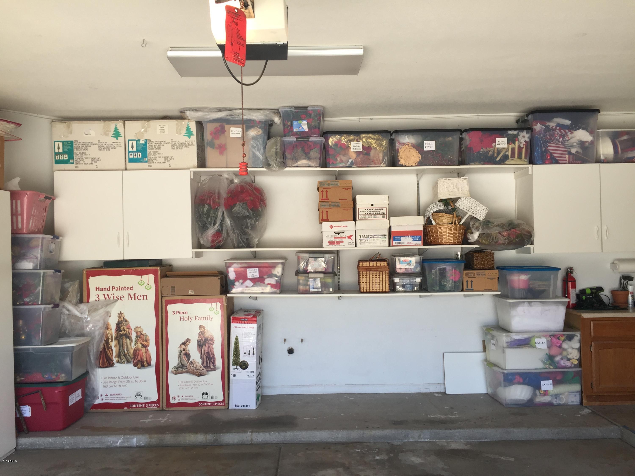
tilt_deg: -0.2
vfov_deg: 48.2
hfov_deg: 61.7
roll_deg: +0.1
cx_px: 318
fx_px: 532
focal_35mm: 29
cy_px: 238
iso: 32
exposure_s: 1/126
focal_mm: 4.15
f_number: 2.2
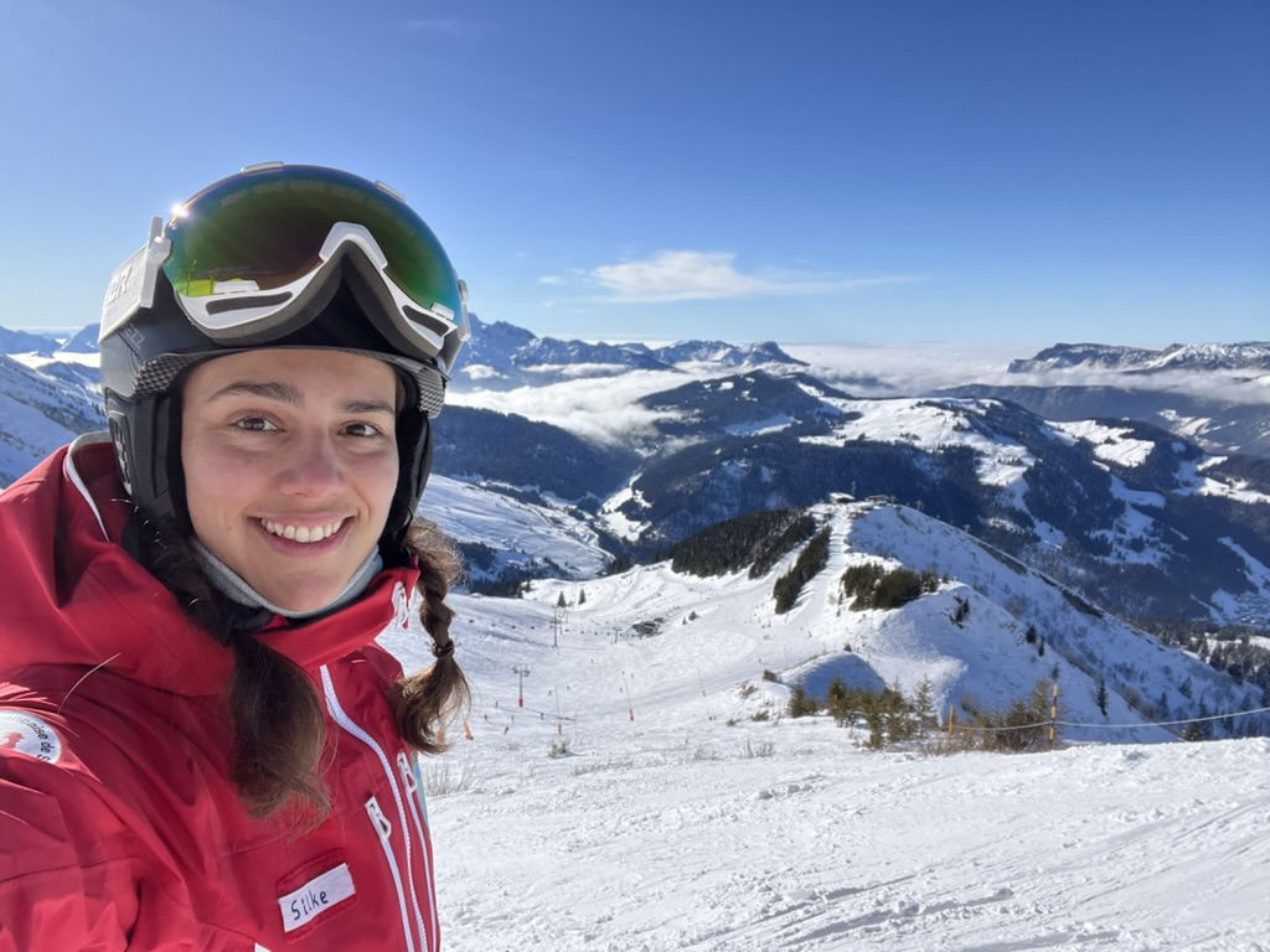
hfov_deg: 73.9
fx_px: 844
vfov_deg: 58.9
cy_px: 476
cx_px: 635
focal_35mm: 23
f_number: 2.2
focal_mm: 2.71
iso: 32
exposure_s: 1/1859
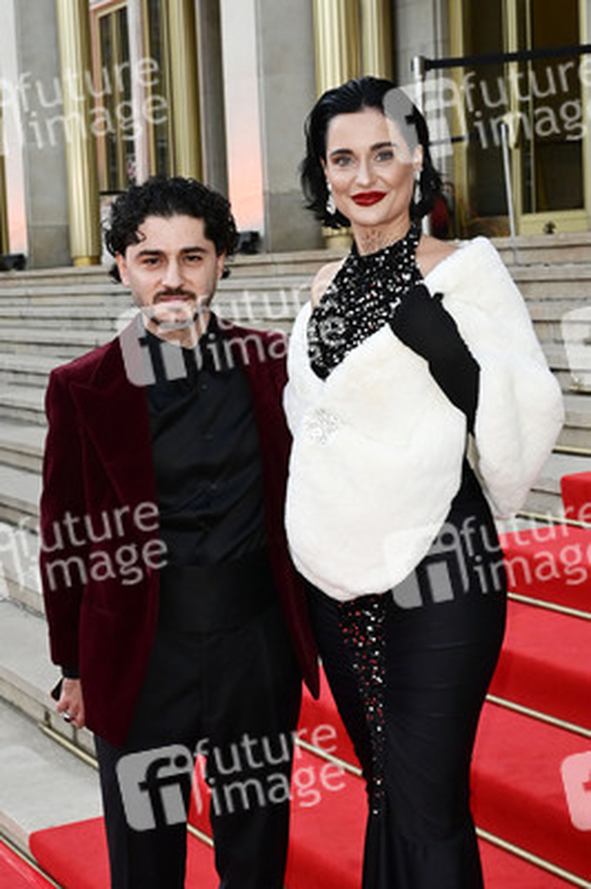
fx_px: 888
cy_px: 444
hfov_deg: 36.8
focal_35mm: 36
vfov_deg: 53.2
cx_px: 296
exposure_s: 1/200
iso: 3200
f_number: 6.3
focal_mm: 36
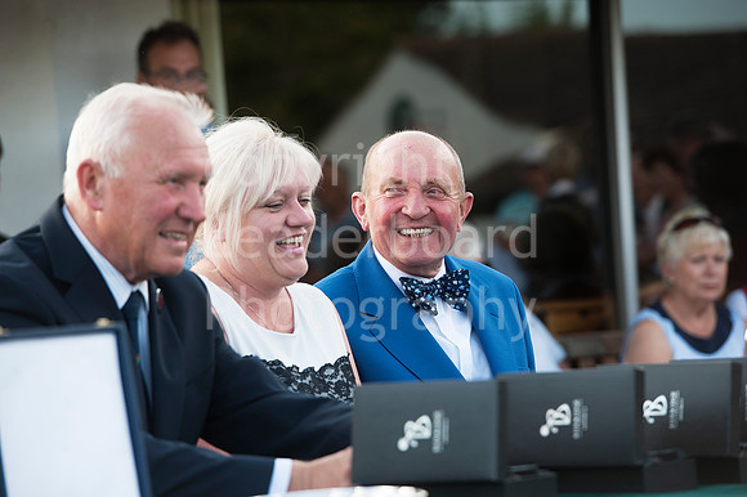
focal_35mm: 175
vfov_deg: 7.8
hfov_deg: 11.8
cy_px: 248
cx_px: 374
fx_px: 3629
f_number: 5
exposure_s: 1/320
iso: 400
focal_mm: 175
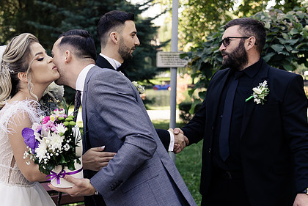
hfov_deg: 34.1
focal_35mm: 57
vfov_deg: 23.8
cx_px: 67
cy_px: 107
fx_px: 488
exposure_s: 1/400
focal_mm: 34
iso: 200
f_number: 2.8
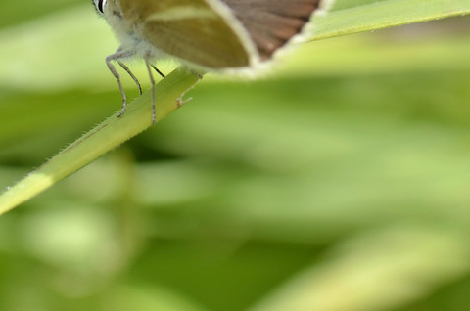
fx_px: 4130
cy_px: 22
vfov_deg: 4.3
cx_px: 186
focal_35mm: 317
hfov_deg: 6.5
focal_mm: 105
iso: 200
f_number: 7.1
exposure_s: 1/800
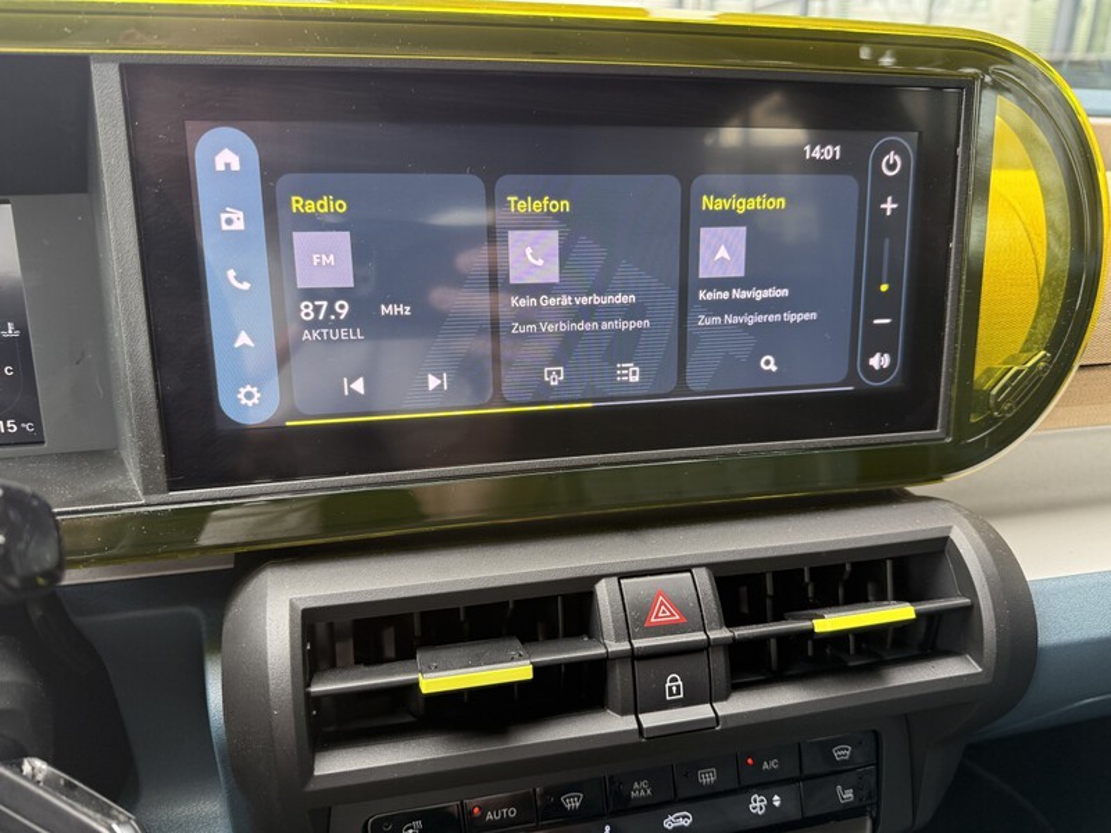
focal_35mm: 24
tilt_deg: -20.9
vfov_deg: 56.8
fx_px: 770
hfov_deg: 71.6
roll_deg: -1.4
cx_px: 556
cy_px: 416
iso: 160
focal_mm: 6.76
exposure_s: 1/121
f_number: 1.78
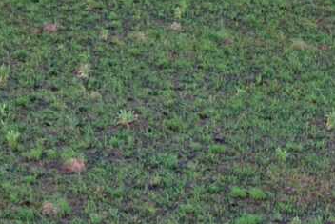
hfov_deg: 12.0
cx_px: -217
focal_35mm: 160
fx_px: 1489
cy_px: 9
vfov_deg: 8.5
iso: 100
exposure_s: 1/50
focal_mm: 8.38
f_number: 2.8
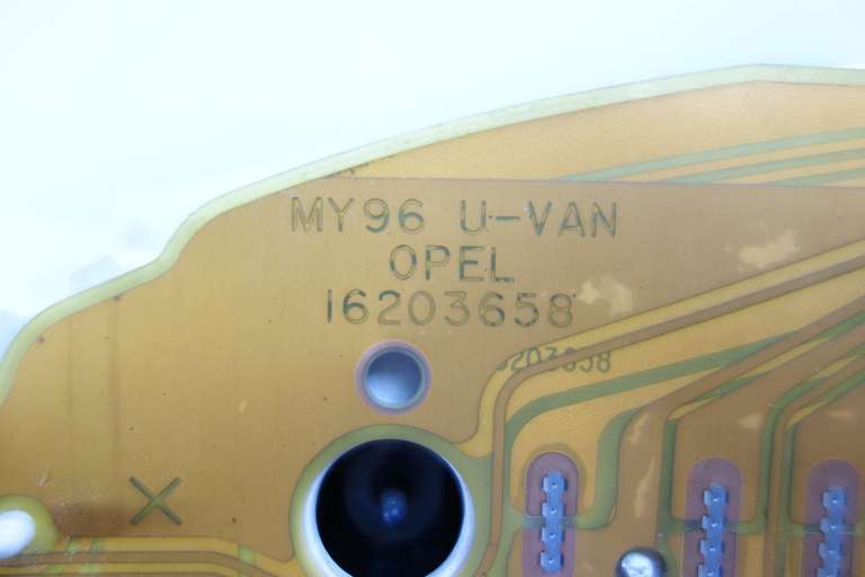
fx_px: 673
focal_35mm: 28
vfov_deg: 46.4
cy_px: 288
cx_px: 432
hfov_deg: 65.5
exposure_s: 1/80
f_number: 1.8
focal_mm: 10.4
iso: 125
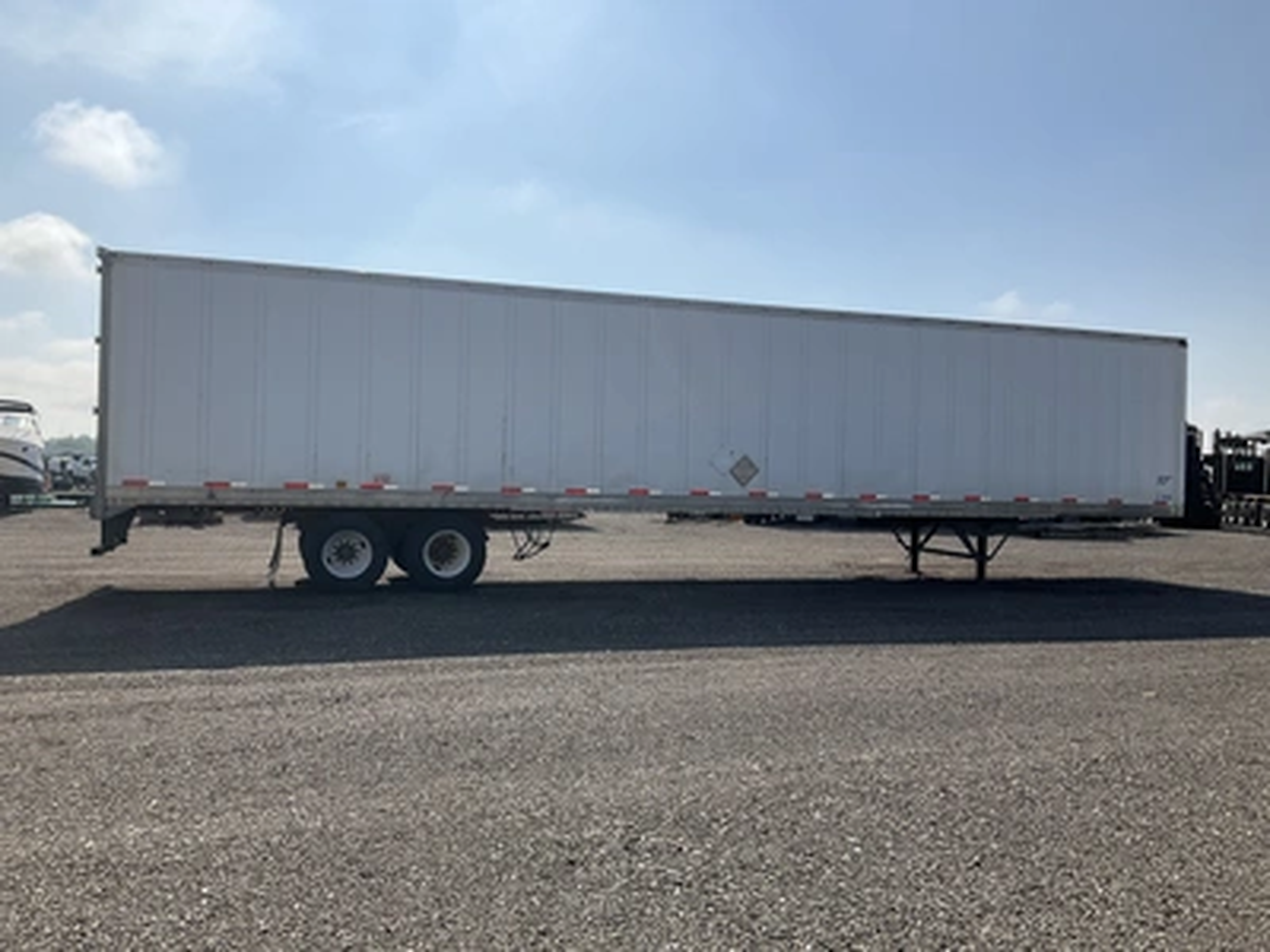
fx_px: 1064
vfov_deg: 48.2
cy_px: 476
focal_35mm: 29
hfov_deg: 61.7
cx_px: 635
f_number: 1.8
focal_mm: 3
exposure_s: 1/4405
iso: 25
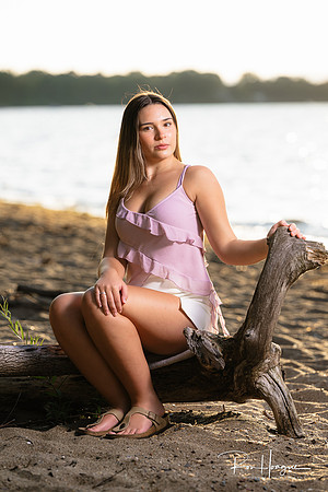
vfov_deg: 14.7
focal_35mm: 140
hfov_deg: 9.8
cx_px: 164
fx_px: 1913
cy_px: 246
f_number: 4
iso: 100
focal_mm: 140
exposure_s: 1/320
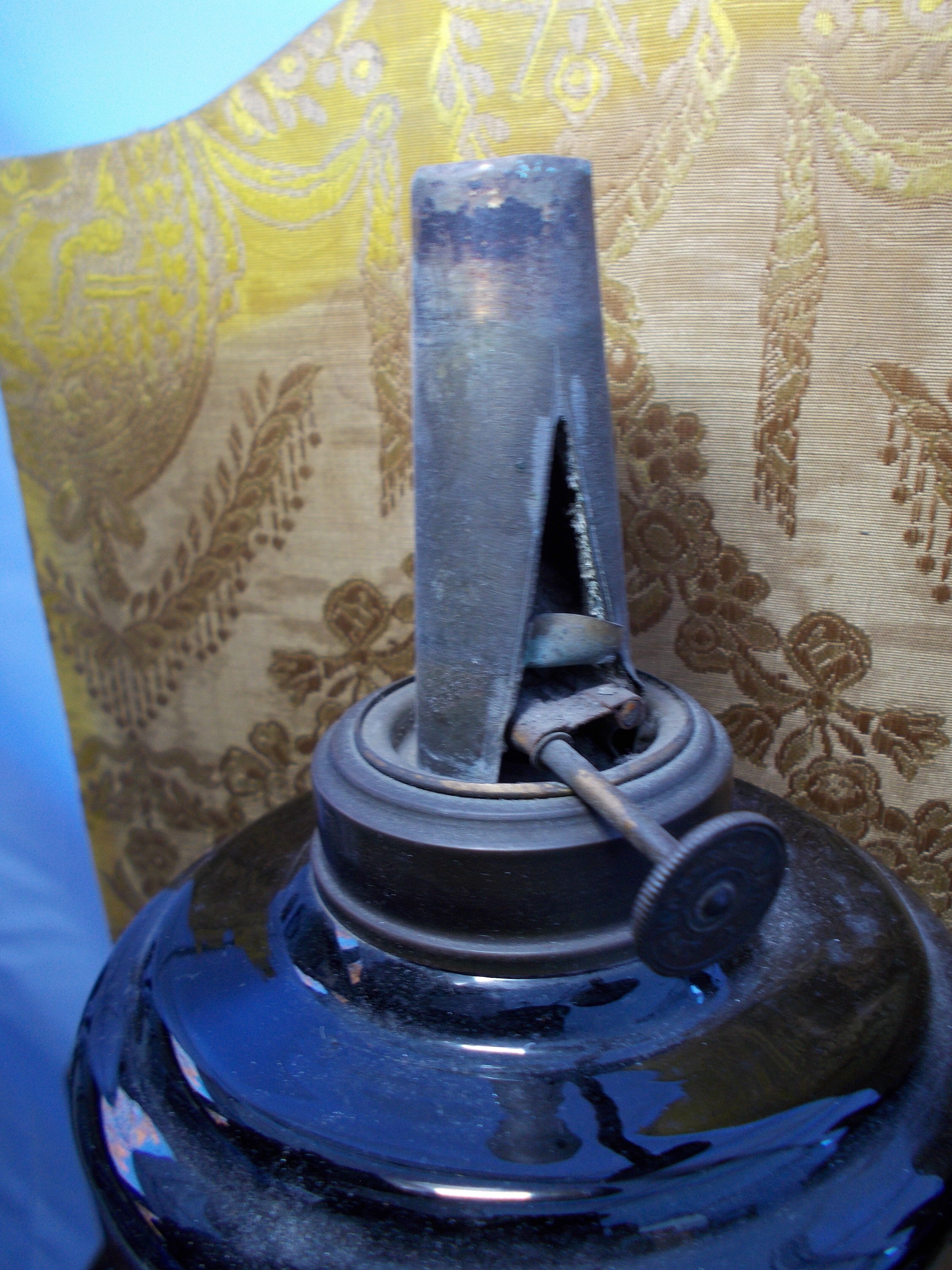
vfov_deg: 60.0
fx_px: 1100
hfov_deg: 46.8
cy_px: 635
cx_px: 476
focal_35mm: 30
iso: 100
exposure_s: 1/25
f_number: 3.4
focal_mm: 5.3
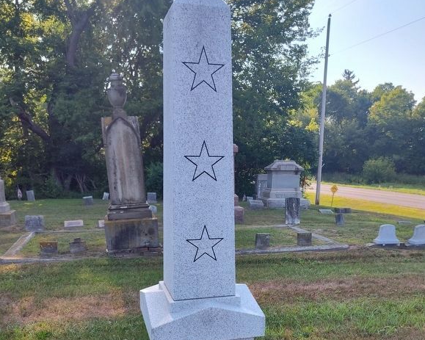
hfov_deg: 57.2
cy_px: 274
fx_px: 390
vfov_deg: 44.7
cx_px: 208
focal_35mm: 31
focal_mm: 5.56
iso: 100
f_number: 1.8
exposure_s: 1/483
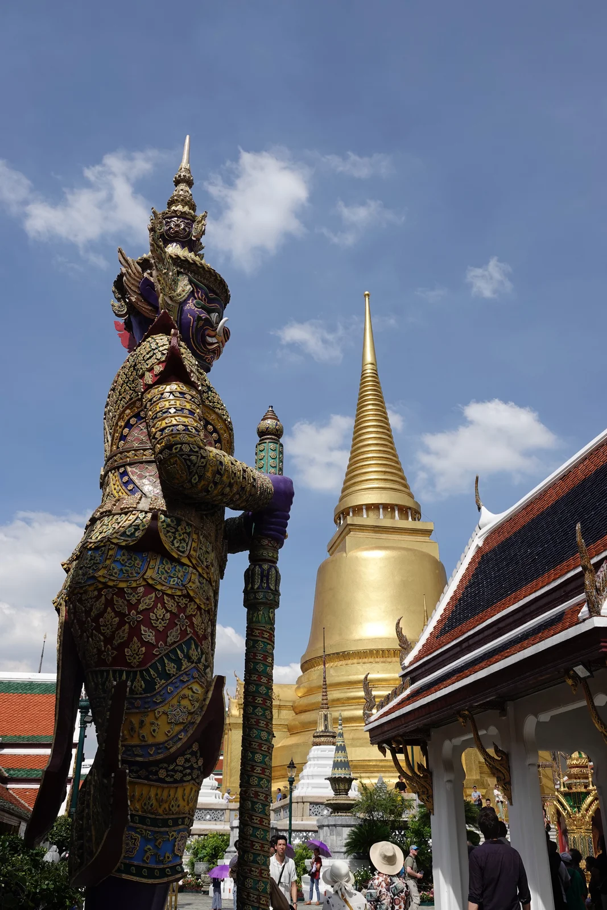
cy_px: 455
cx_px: 304
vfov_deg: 60.3
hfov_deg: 42.3
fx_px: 784
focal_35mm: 31
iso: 100
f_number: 4.5
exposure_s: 1/1000
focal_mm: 11.26
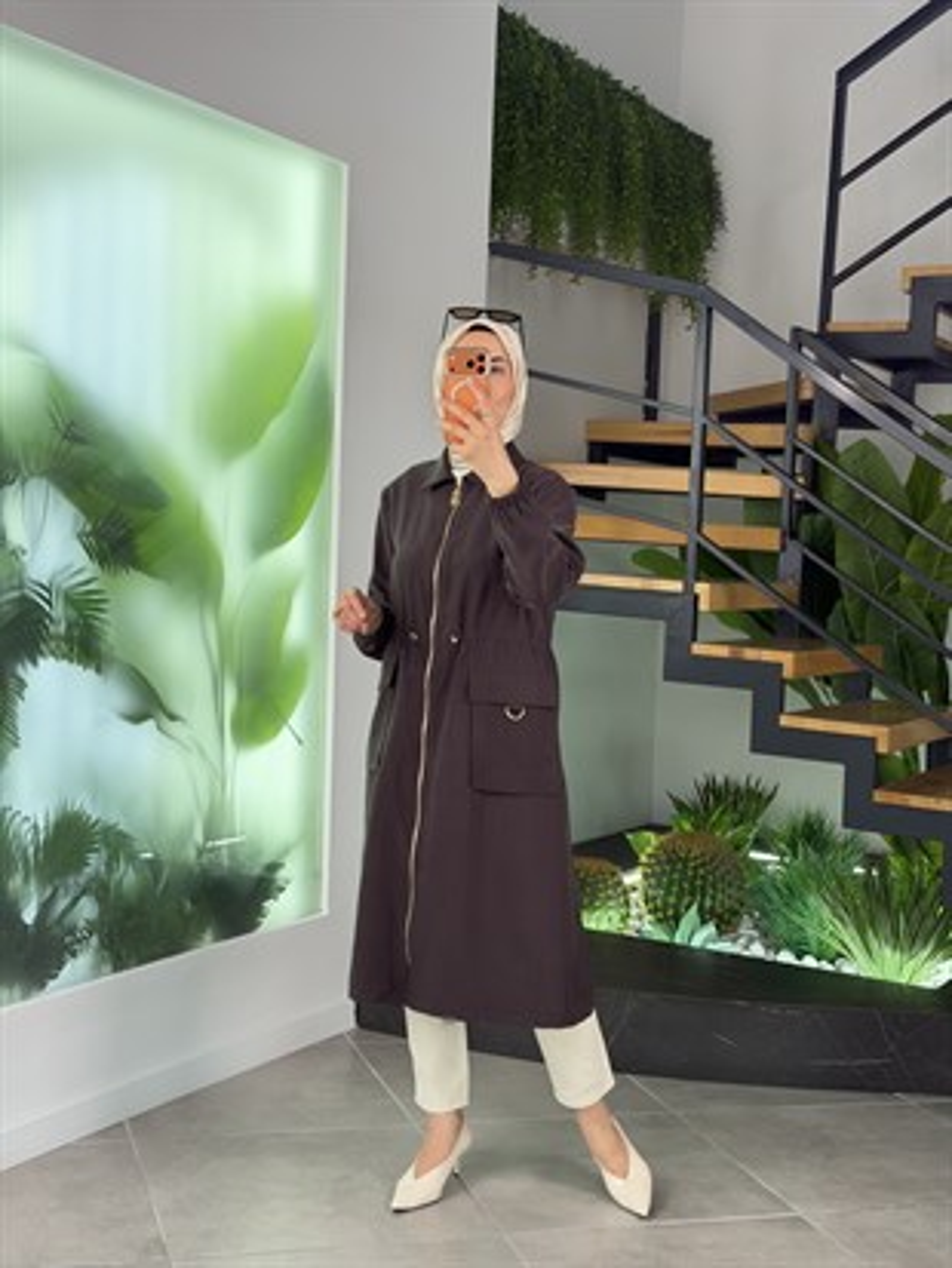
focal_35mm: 48
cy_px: 634
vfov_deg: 39.6
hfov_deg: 30.3
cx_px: 476
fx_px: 1759
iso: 125
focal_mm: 6.76
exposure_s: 1/203
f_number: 1.78
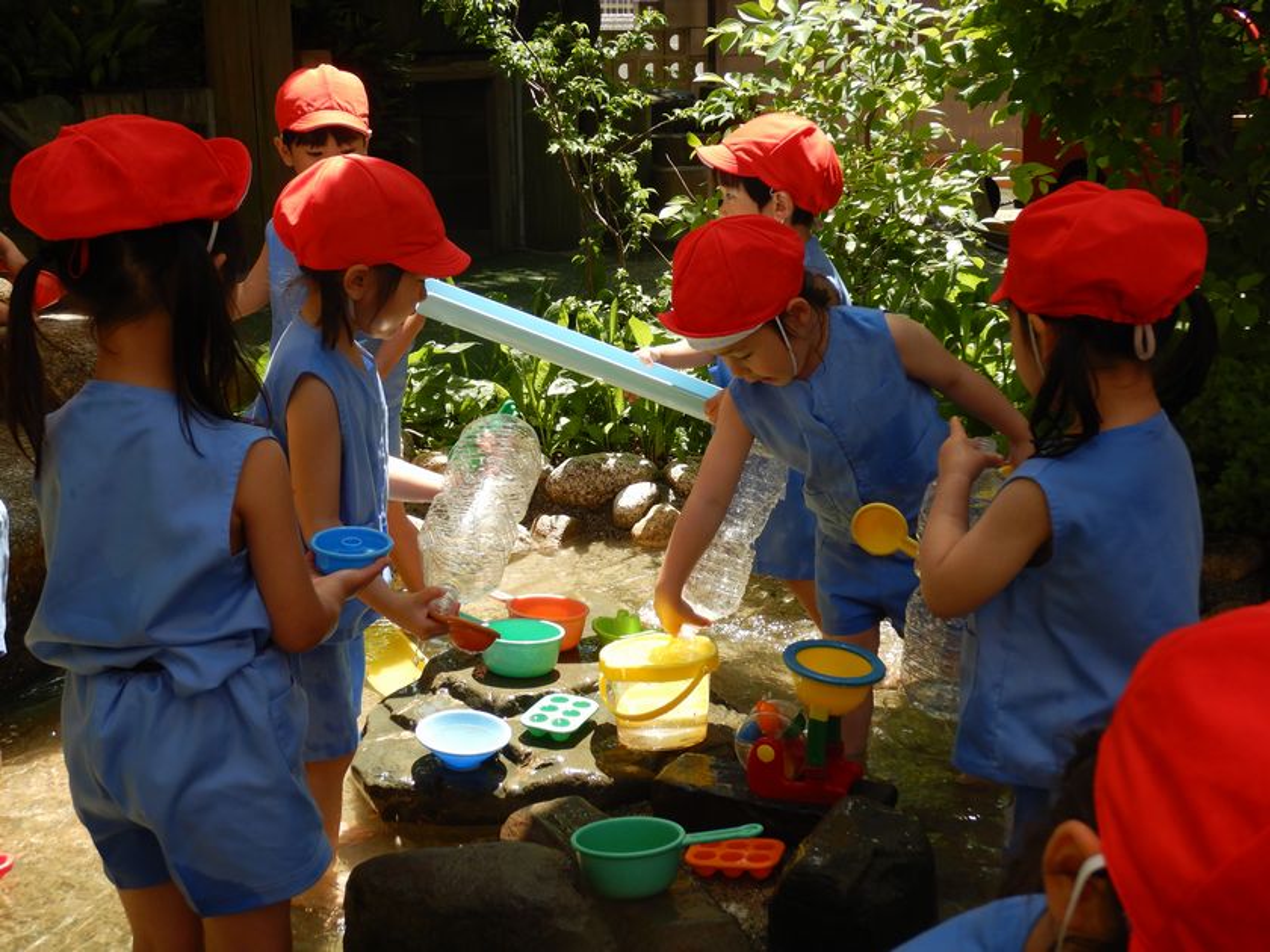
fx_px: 1761
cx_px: 635
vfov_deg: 30.3
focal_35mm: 48
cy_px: 476
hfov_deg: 39.7
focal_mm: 8.5
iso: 125
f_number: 4.3
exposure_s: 1/320
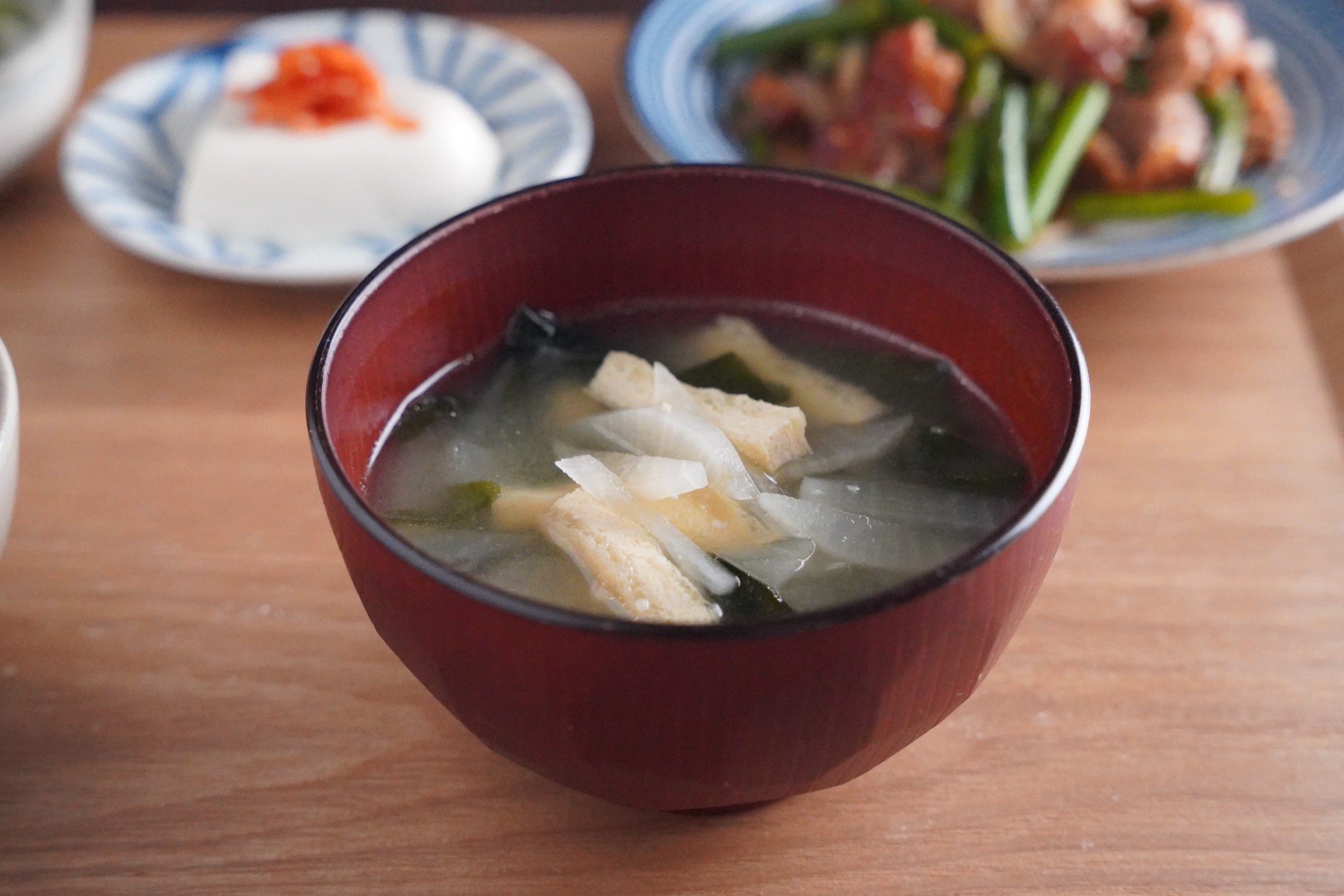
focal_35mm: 66
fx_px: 2456
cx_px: 672
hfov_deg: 30.6
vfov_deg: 20.7
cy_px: 448
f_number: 6.3
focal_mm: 65.8
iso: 25600
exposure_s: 1/500
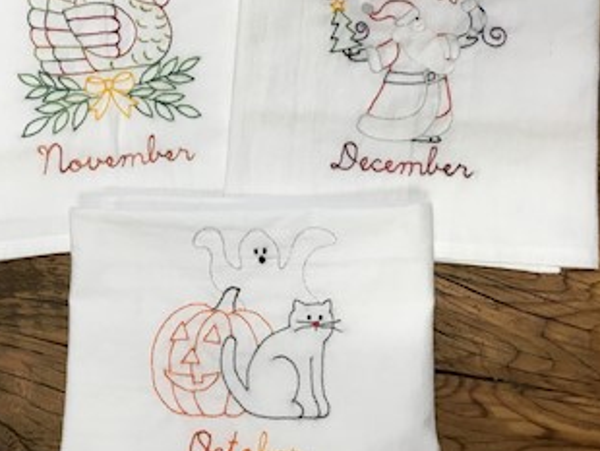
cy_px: 209
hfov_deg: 46.6
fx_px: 694
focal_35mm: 40
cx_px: 254
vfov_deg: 36.0
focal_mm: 3.3
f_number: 2.4
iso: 64
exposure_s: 1/30
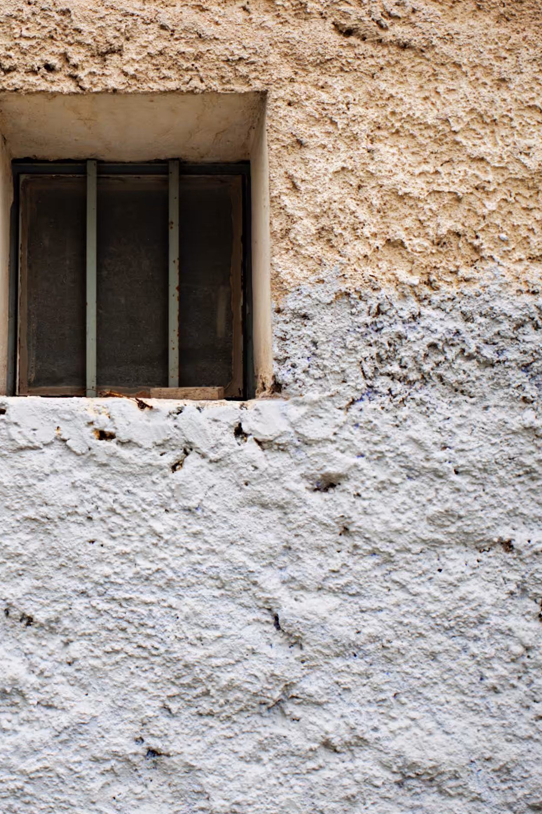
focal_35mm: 80
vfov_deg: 25.2
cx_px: 37
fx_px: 1809
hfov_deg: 16.8
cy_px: 273
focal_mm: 35
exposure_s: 1/400
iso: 200
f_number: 5
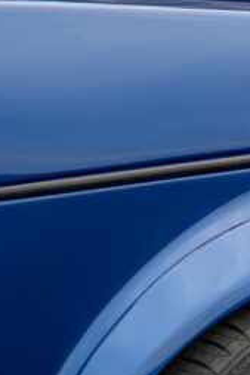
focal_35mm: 343
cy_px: 158
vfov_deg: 6.0
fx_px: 3578
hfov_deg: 4.0
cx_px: 403
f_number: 2.8
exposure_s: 1/80
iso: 400
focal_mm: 85
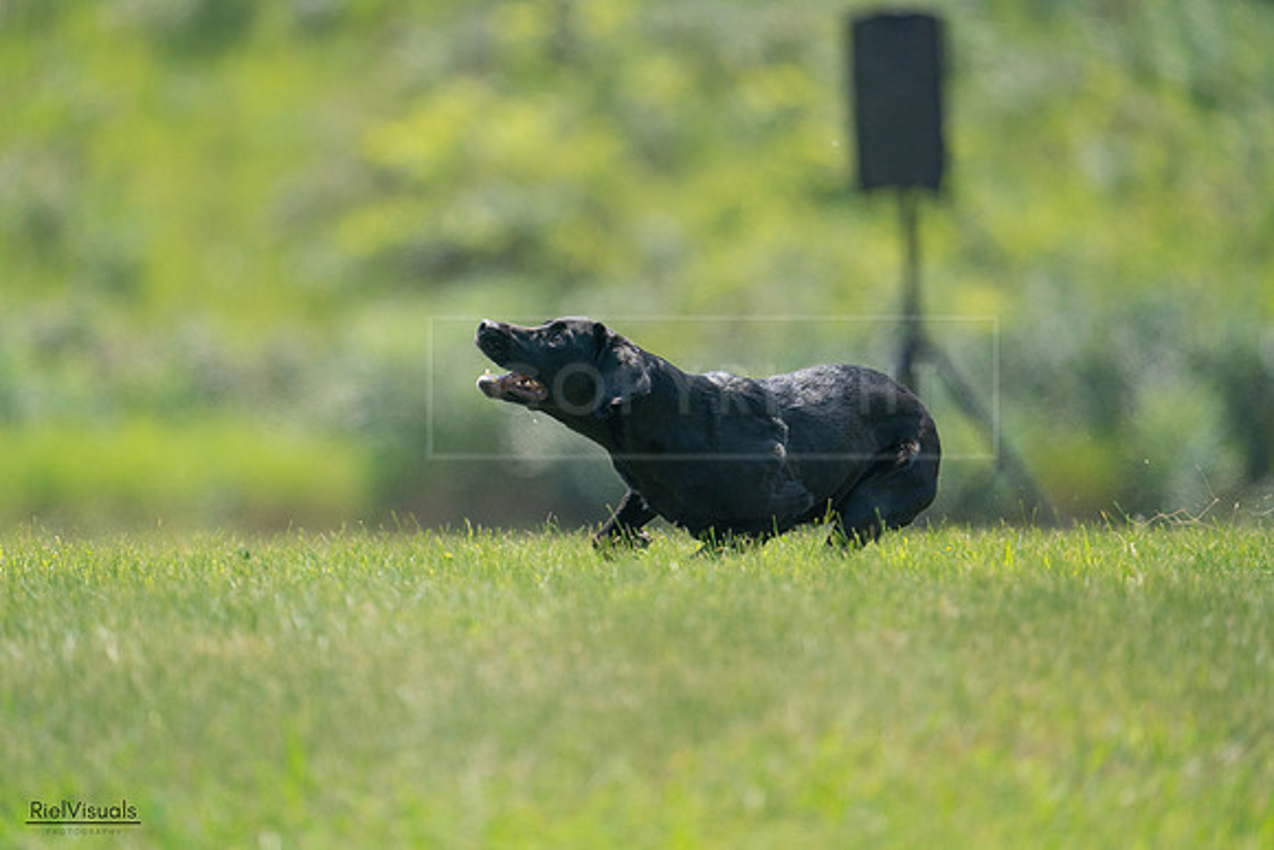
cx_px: 637
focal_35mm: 600
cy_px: 425
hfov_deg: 3.4
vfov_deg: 2.3
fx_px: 21237
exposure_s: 1/4000
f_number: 6.3
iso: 2000
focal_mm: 600
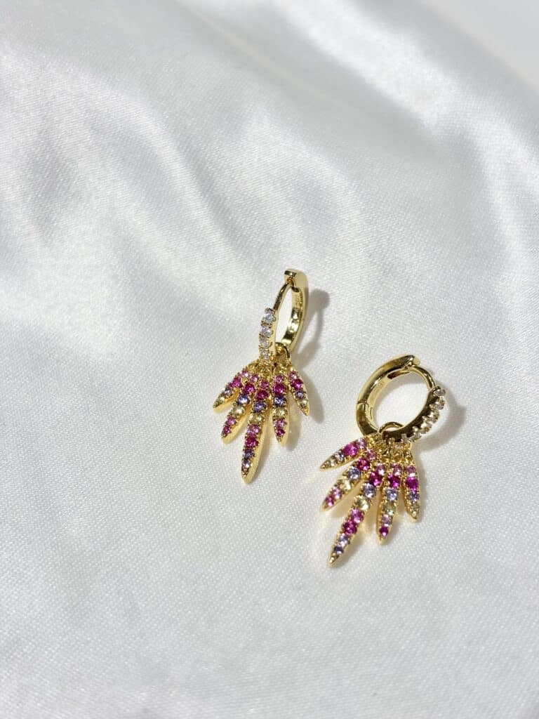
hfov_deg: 28.0
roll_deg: +11.2
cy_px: 360
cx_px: 270
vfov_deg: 36.8
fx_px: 1080
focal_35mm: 52
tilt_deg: -43.7
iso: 32
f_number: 1.6
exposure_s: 1/349
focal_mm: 5.96
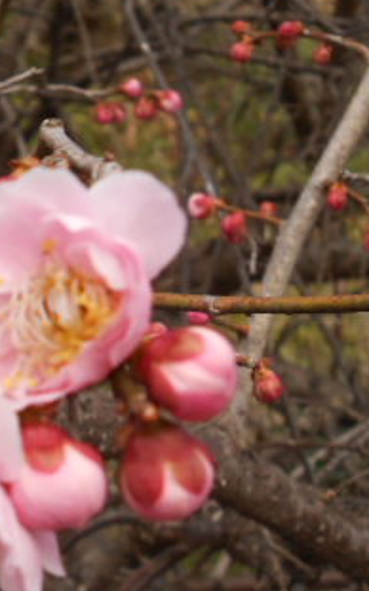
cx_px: -84
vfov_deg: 21.6
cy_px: 340
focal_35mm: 96
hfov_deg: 13.2
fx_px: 1547
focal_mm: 7.8
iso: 80
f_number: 4.5
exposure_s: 1/200
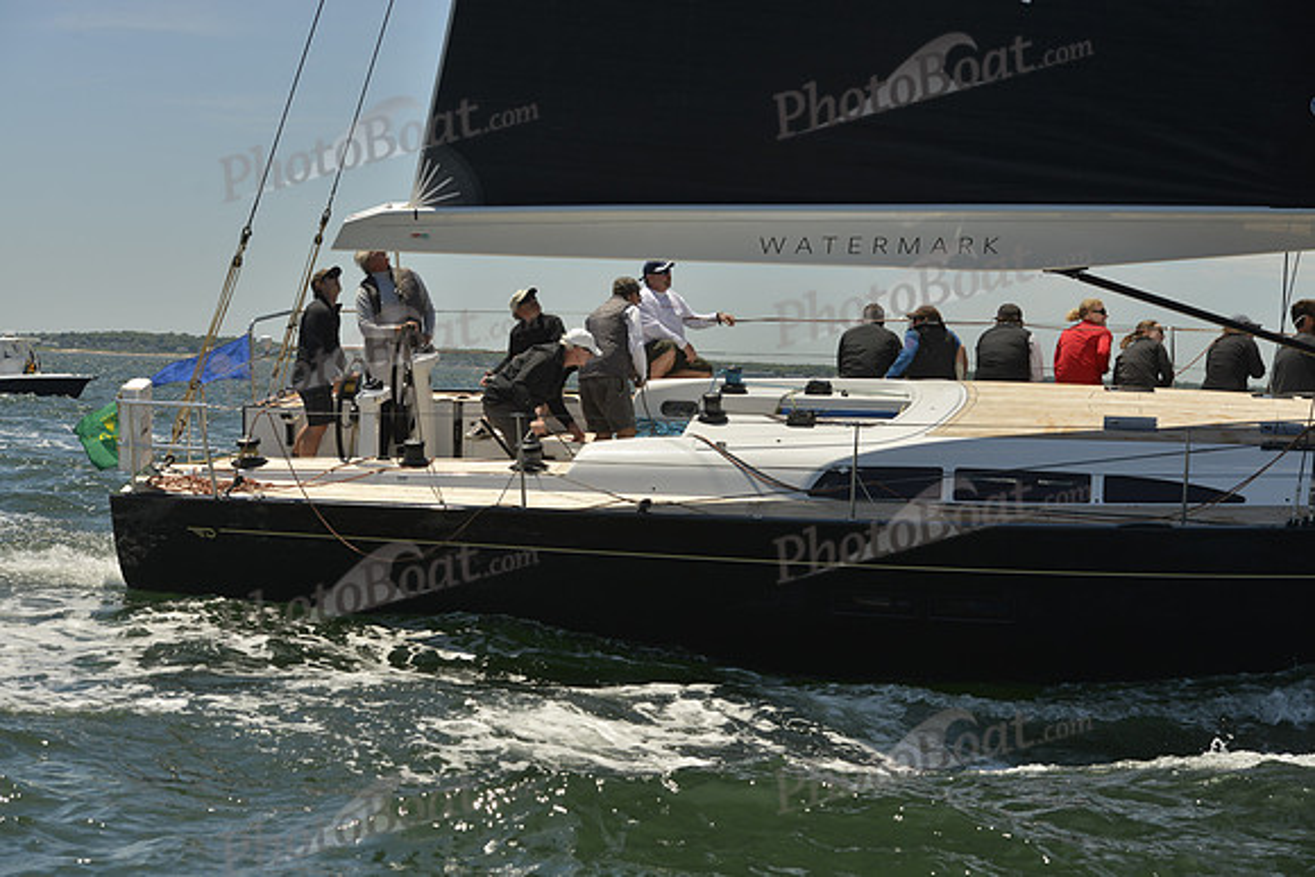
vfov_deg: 19.5
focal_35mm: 70
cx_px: 658
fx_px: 2557
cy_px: 438
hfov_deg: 28.8
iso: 280
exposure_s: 1/1600
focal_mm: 70
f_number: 8
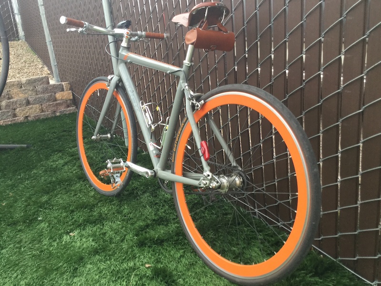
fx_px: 341
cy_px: 143
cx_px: 190
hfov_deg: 58.4
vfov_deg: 45.4
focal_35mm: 31
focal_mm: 3.3
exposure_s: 1/30
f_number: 2.4
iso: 25
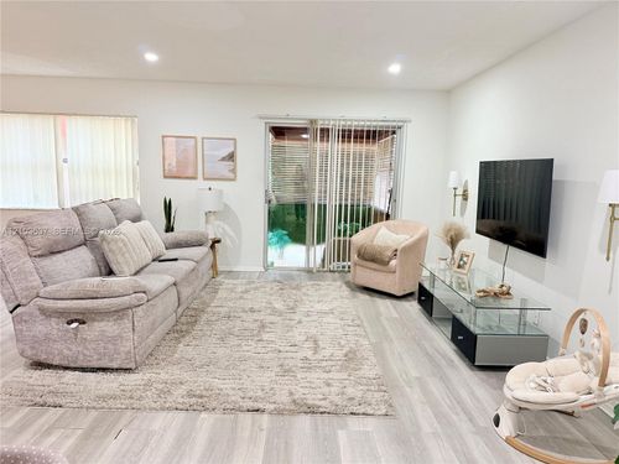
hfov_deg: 71.6
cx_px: 310
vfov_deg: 56.8
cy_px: 232
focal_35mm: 24
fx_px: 429
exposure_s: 1/60
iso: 200
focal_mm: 6.76
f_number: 1.78
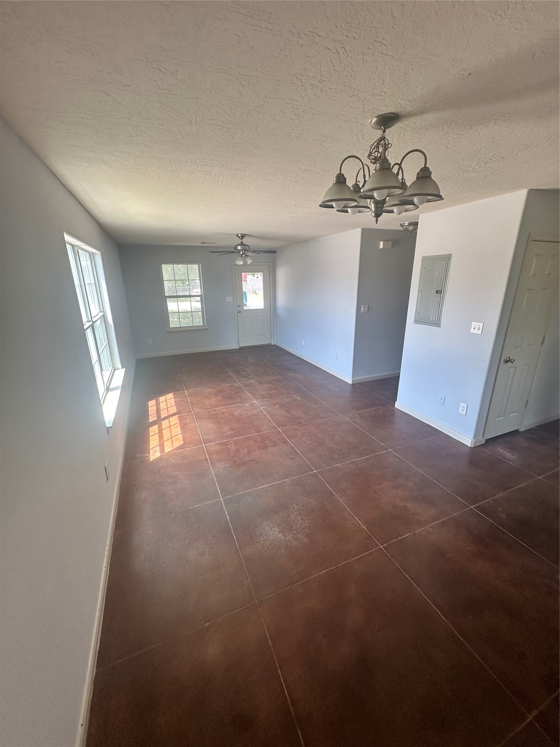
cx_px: 280
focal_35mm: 14
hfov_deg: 85.7
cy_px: 374
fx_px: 302
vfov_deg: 102.1
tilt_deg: -18.2
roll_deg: +0.1
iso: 100
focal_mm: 2.22
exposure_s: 1/99
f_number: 2.2
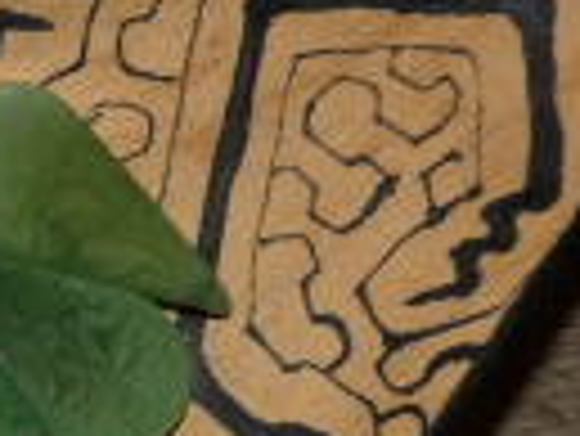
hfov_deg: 13.9
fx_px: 2080
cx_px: -510
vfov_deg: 11.5
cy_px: 634
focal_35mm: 124
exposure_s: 1/125
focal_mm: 5.3
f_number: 3.3
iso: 80
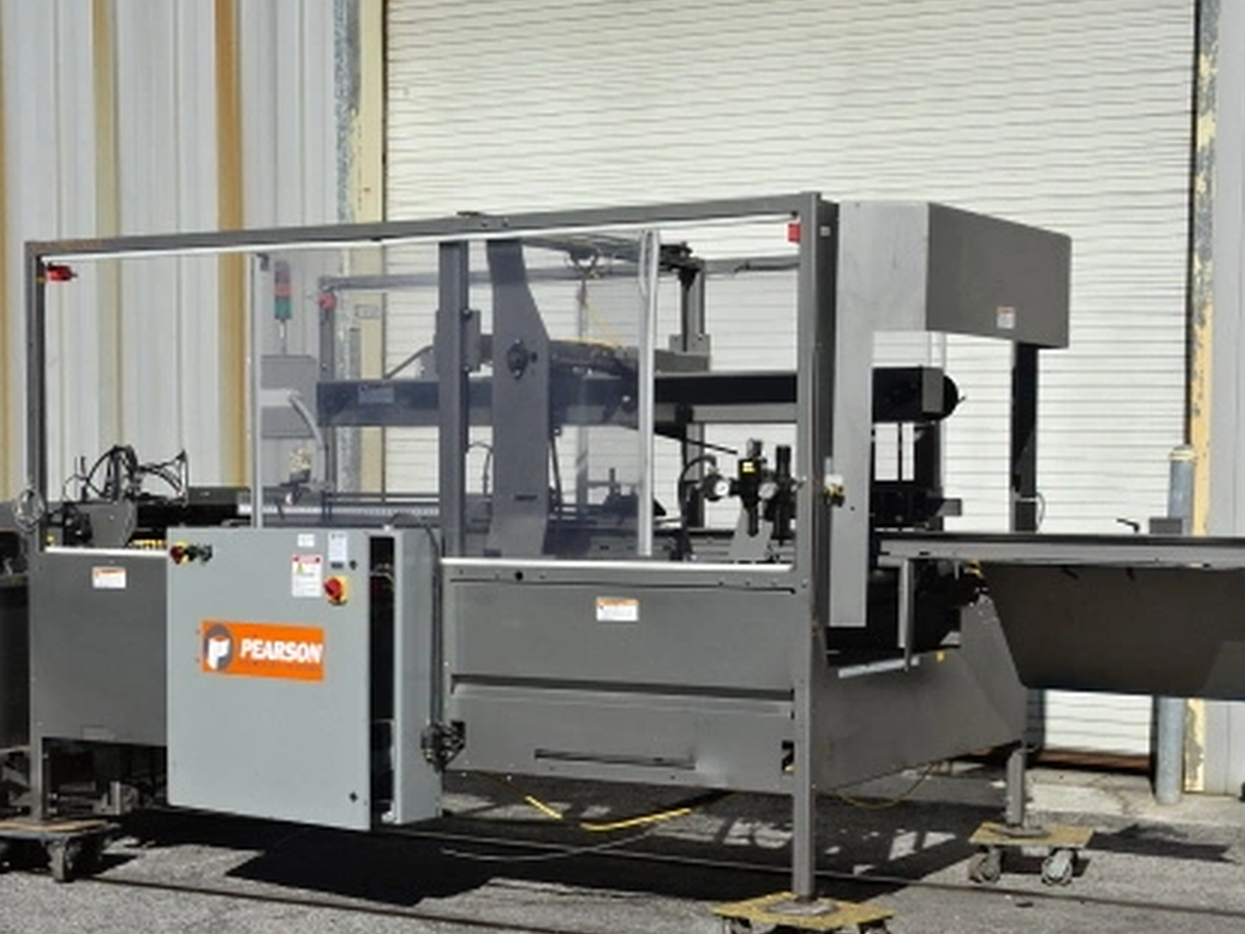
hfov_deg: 29.3
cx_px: 502
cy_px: 642
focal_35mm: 66
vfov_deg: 22.2
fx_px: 2374
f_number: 4
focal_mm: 7.3
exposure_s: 1/1000
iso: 80
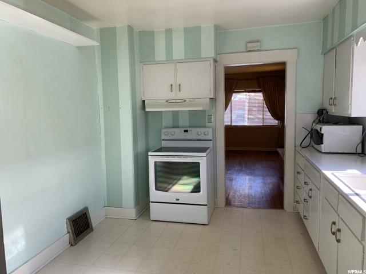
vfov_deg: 53.1
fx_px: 275
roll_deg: +0.7
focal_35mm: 26
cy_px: 137
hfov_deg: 67.3
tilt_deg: -4.1
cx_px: 183
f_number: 1.8
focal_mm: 4.25
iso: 25
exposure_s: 1/128
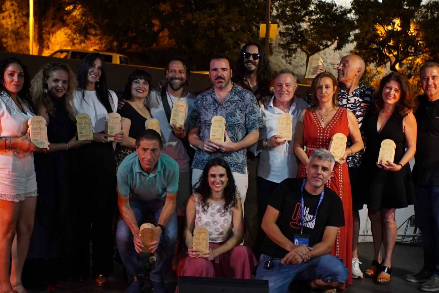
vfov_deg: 28.1
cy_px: 134
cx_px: 199
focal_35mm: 48
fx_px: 586
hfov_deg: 41.1
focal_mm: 24
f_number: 2.8
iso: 2500
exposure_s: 1/100
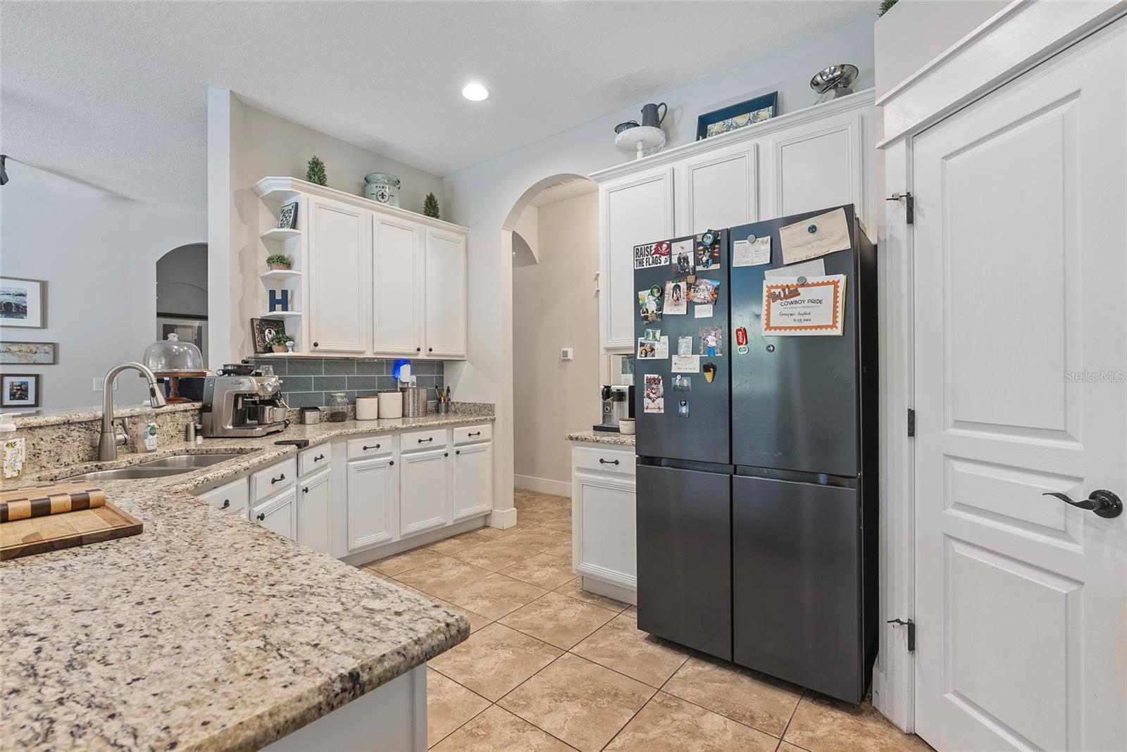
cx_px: 564
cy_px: 376
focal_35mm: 16
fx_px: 501
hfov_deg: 96.7
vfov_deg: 73.8
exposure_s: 1/2
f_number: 8
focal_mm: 16
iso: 400
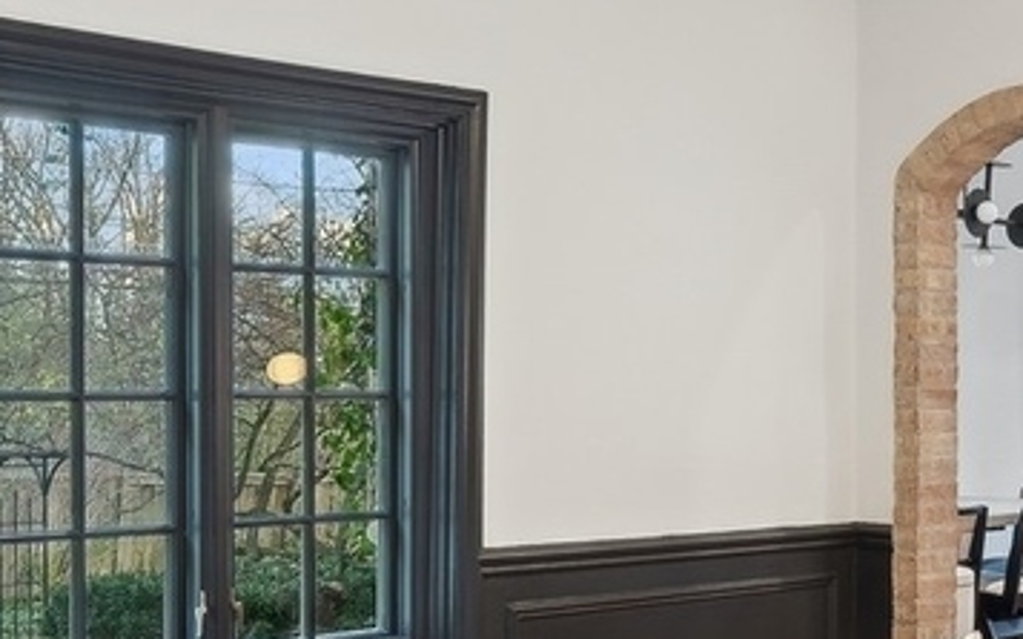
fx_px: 1673
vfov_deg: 21.6
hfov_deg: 32.2
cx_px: 937
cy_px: 332
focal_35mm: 60
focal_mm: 13
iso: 200
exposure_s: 1/3.33
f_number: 9
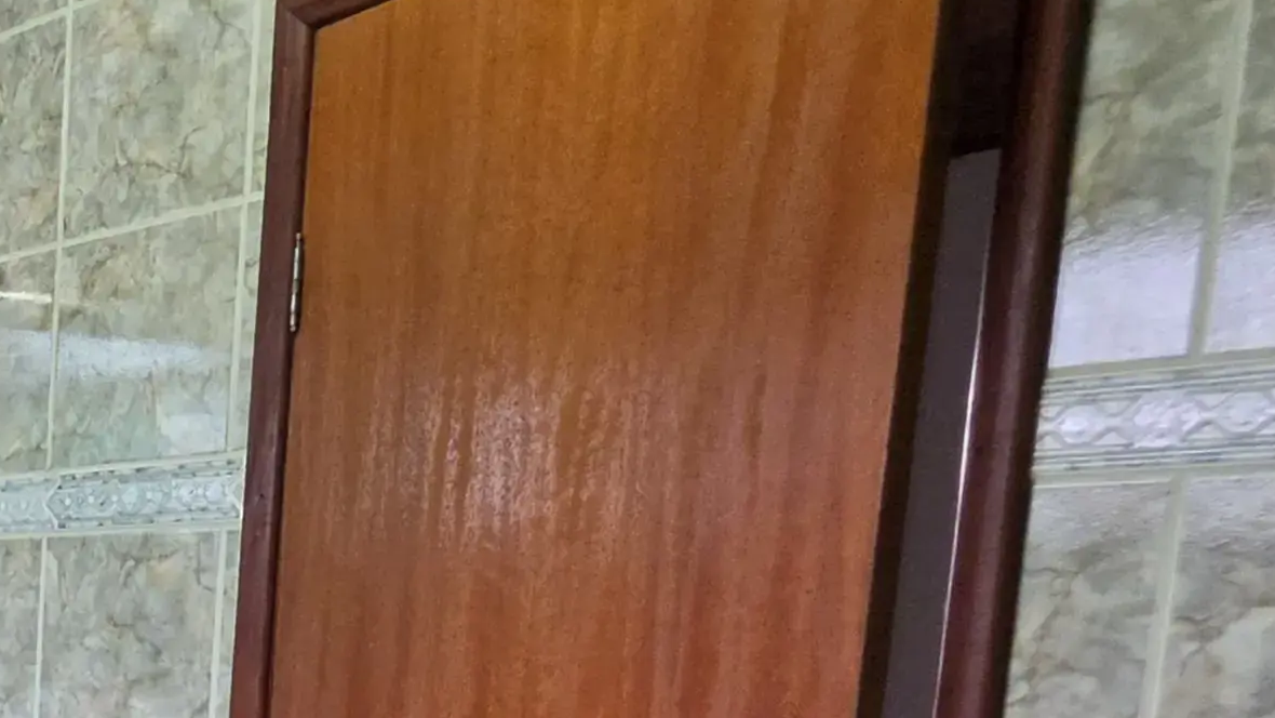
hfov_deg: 30.5
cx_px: -497
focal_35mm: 48
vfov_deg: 22.6
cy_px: 904
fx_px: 1623
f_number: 1.9
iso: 250
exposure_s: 1/60
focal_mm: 2.2
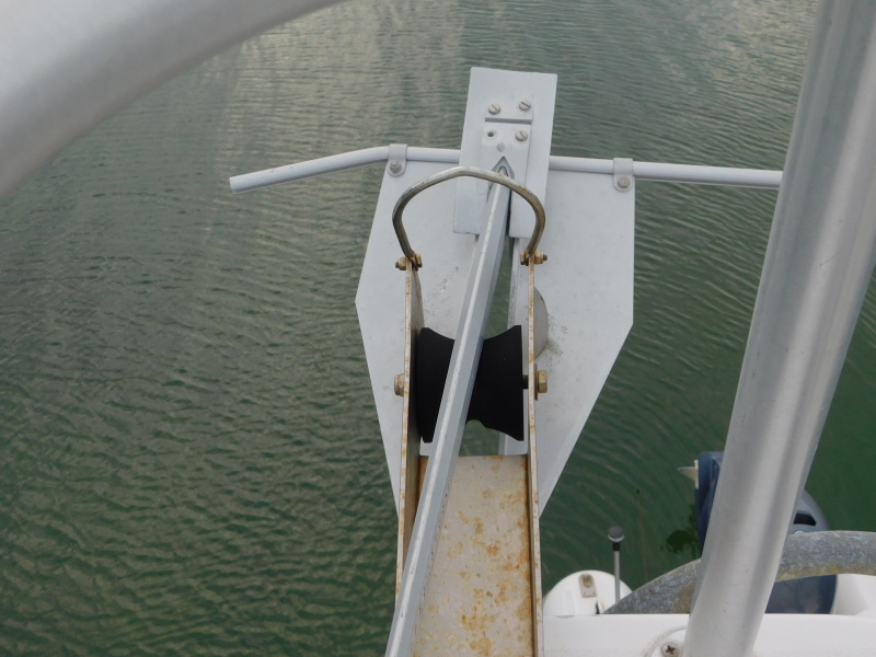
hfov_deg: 51.4
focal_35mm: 36
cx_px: 438
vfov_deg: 39.7
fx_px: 911
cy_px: 328
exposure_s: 1/320
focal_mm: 6.3
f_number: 3.5
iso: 125
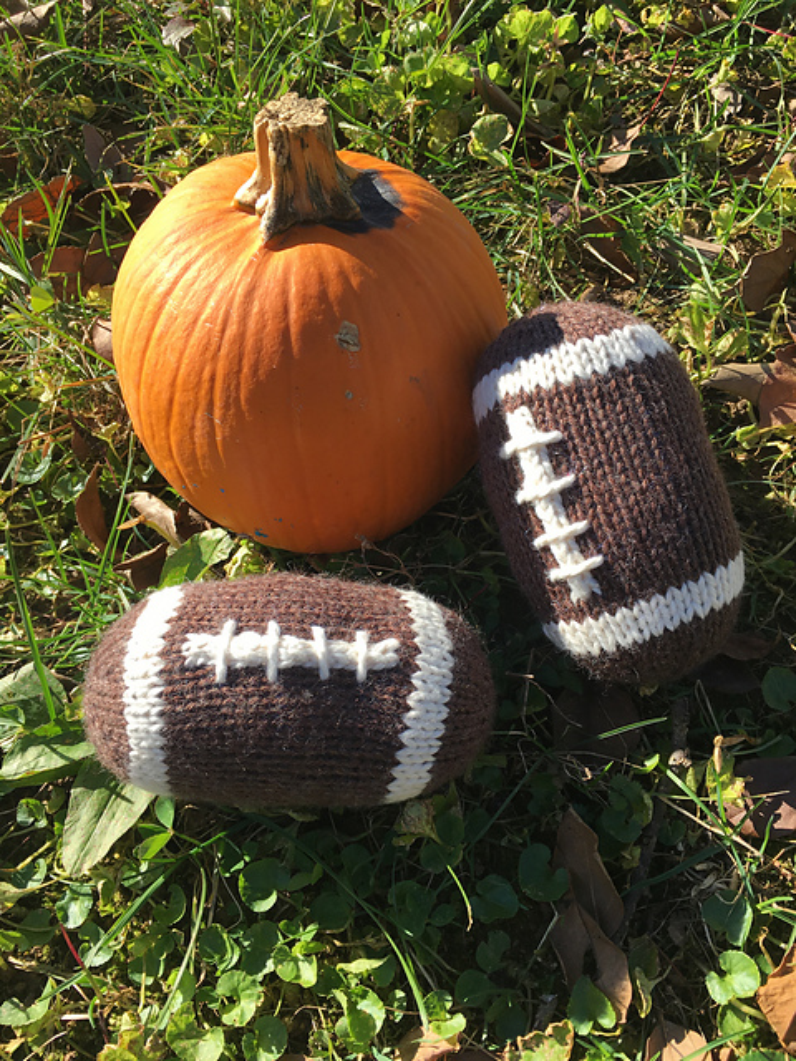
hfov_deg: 48.2
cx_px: 398
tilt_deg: -51.9
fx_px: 889
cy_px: 530
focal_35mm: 29
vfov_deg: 61.7
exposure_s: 1/725
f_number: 2.2
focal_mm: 4.15
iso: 25
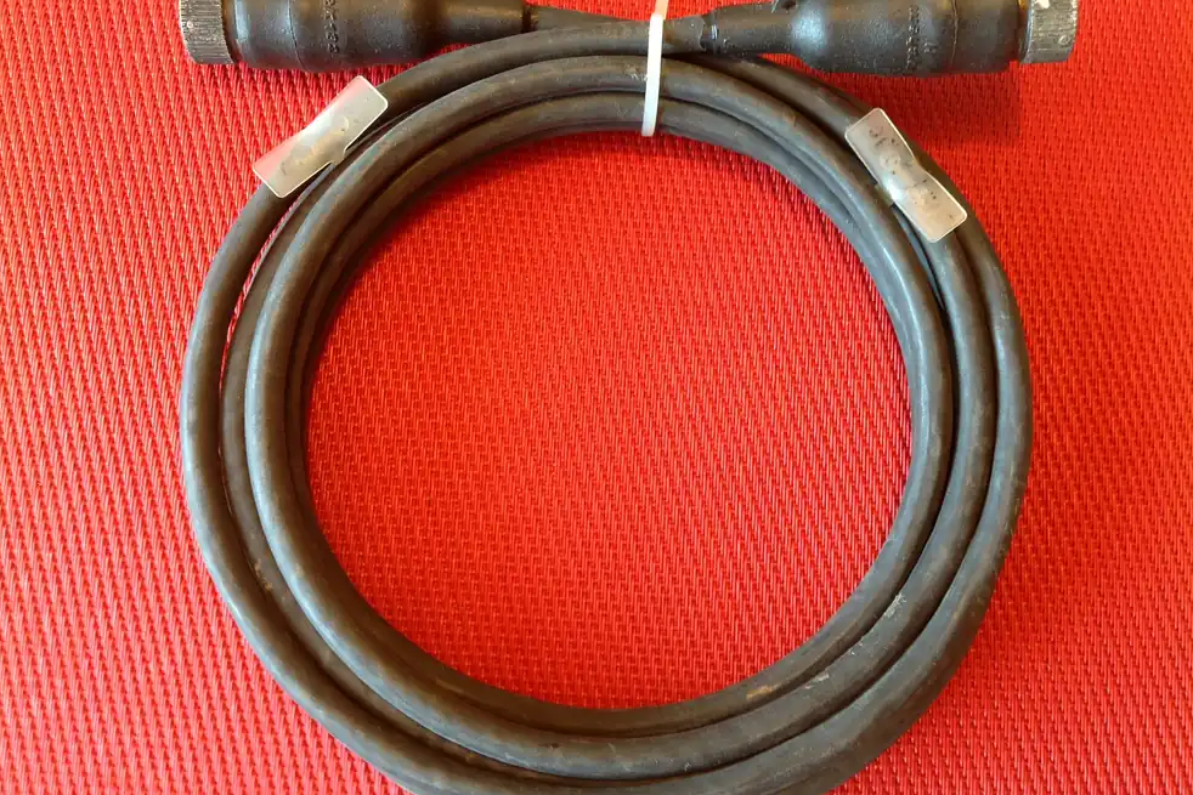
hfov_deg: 51.9
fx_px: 1226
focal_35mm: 37
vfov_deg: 35.9
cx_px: 592
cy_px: 365
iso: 80
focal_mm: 4.28
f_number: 2.4
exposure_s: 1/15
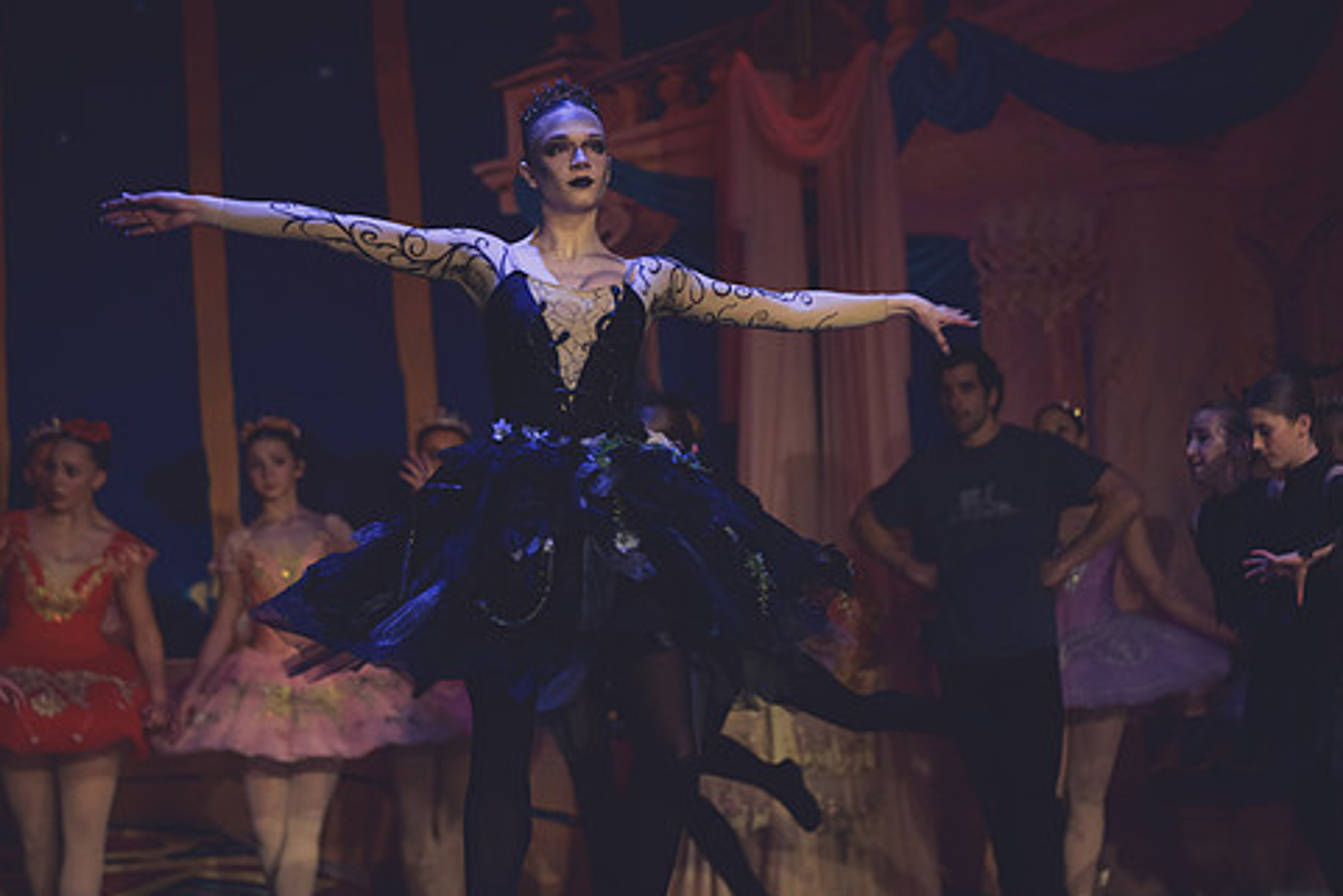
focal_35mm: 140
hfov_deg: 14.6
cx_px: 692
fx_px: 5224
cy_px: 490
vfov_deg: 9.8
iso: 2500
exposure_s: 1/320
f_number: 2.8
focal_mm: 116
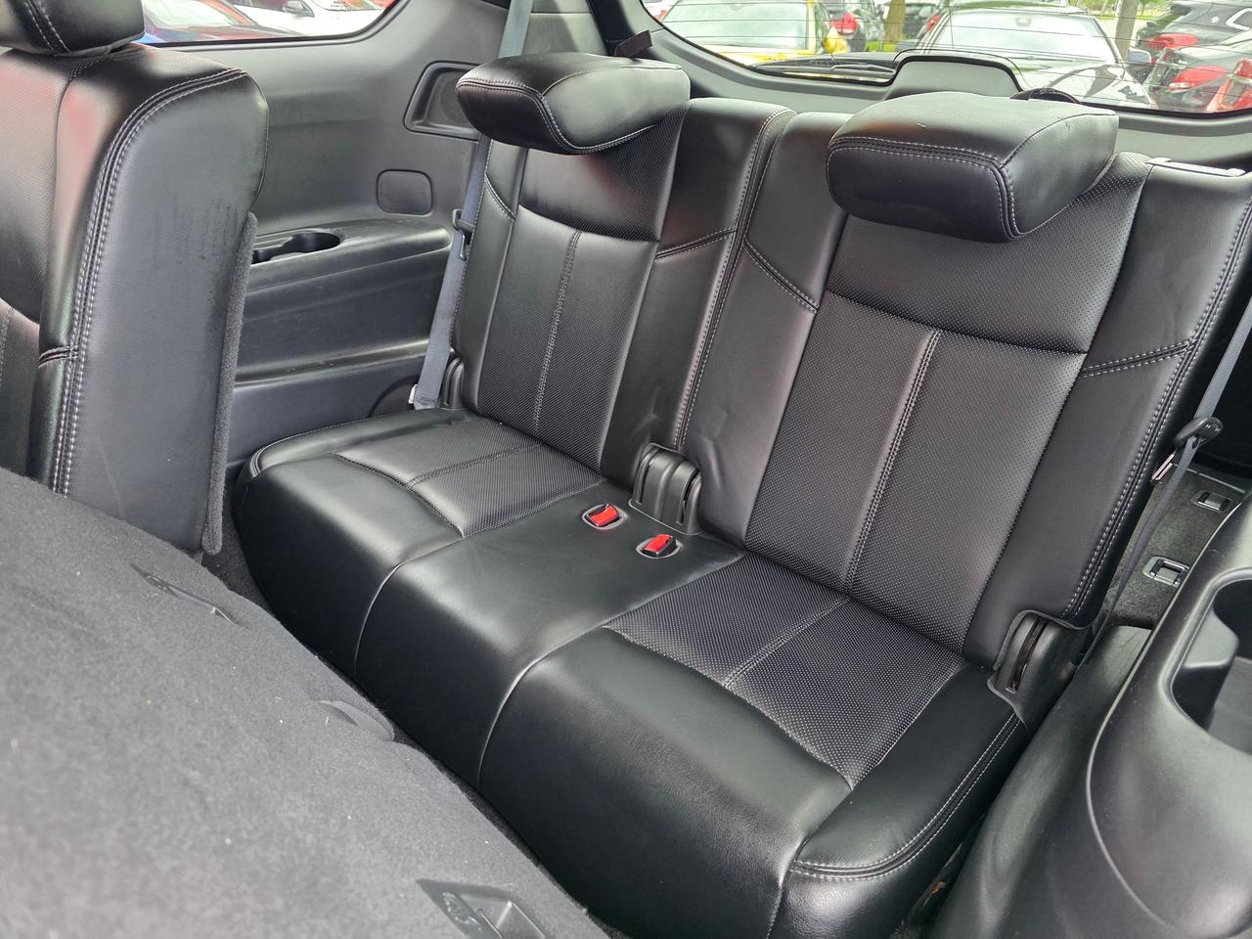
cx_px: 626
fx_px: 832
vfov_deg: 58.9
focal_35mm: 23
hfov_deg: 73.9
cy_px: 470
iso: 400
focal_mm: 6.3
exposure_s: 1/120
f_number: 1.7
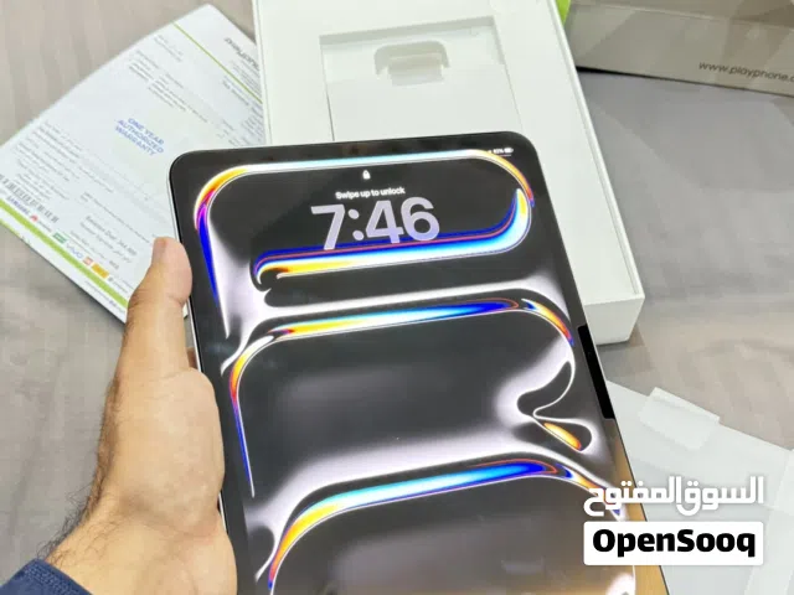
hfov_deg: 71.6
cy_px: 298
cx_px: 397
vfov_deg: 56.8
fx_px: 550
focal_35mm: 24
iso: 640
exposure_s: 1/33
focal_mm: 6.76
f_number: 1.78
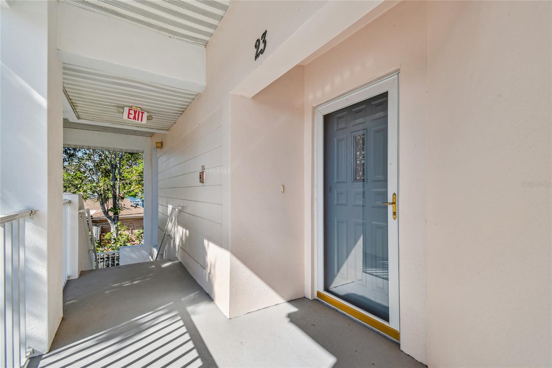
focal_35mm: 15
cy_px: 184
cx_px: 276
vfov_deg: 77.3
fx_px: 230
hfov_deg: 100.4
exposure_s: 1/500
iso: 100
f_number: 7.1
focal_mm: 10
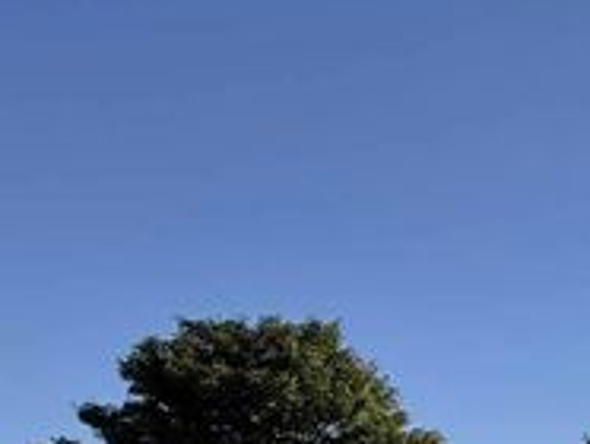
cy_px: 676
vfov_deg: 17.2
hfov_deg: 16.7
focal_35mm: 77
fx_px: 1314
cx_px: 1266
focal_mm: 2.22
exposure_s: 1/1125
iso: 20
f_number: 2.2
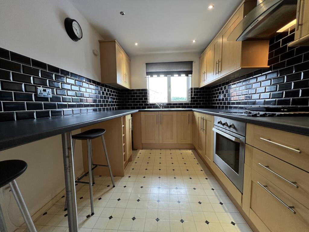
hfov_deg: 106.2
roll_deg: +1.5
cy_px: 116
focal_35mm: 13
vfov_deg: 89.9
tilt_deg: -4.4
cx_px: 154
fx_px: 116
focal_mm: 1.57
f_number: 1.8
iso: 250
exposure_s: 1/50
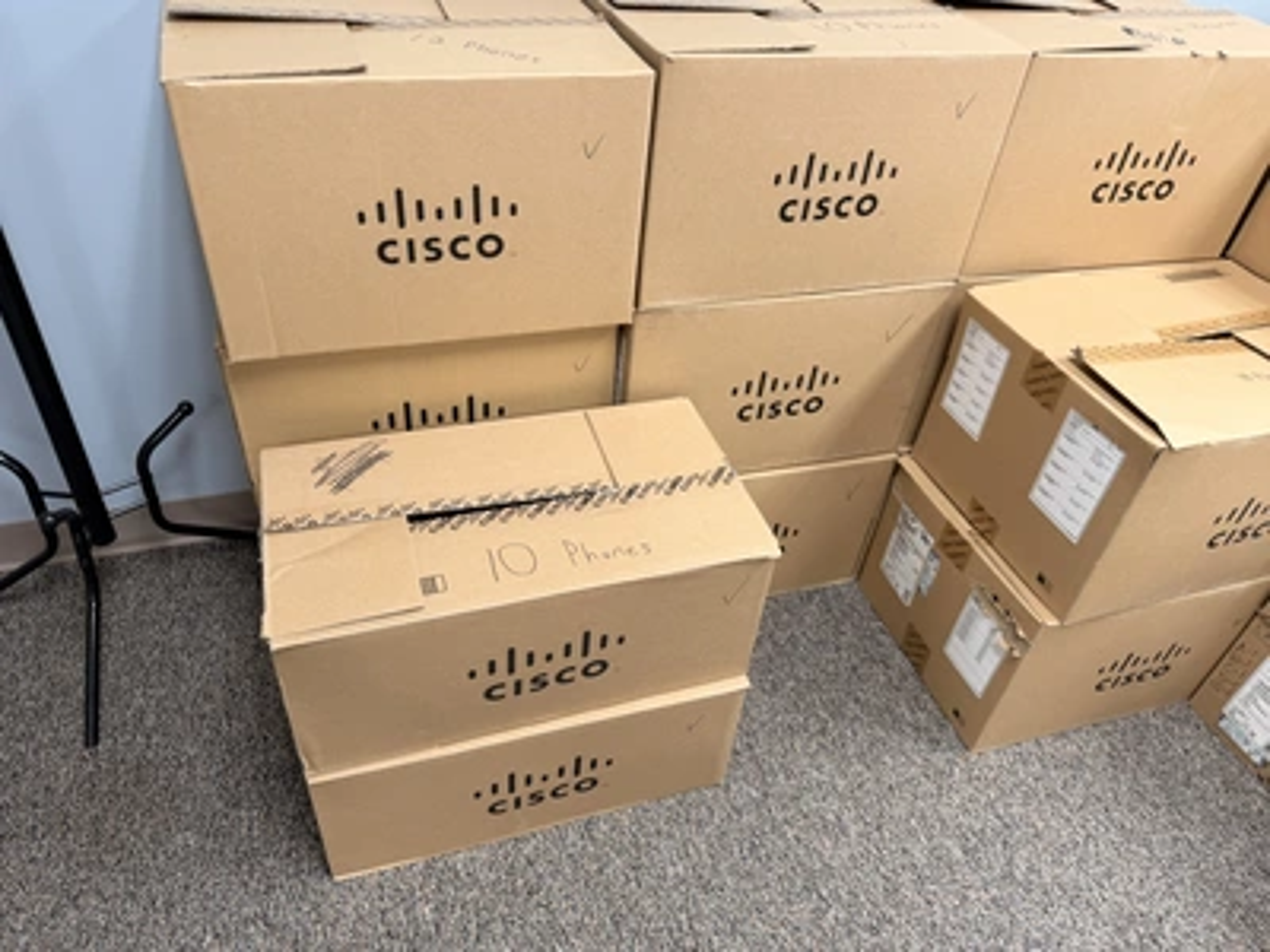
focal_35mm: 24
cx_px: 635
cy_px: 476
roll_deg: -2.6
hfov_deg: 71.6
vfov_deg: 56.8
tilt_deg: -40.3
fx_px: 881
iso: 125
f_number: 1.78
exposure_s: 1/60
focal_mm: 6.76
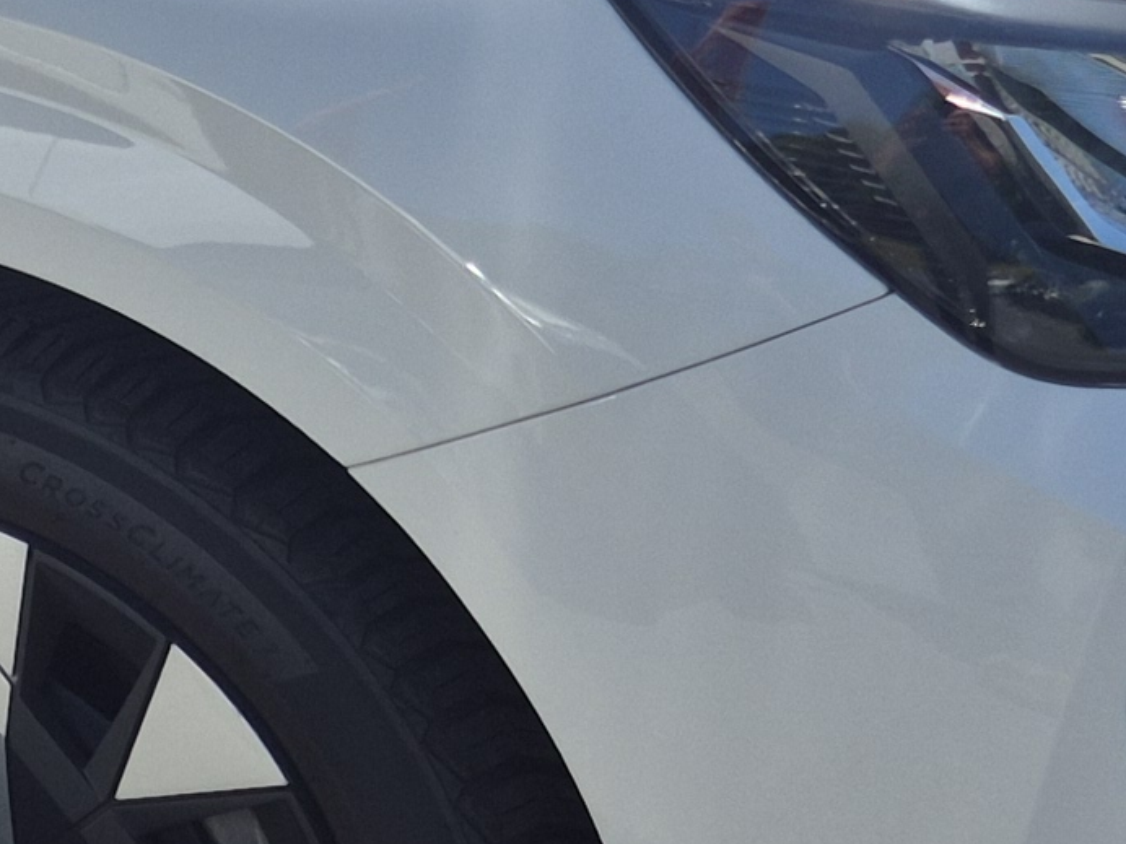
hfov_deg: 13.8
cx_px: -661
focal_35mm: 133
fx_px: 4326
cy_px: 236
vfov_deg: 11.1
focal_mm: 5.4
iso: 25
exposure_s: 1/2264
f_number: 1.8
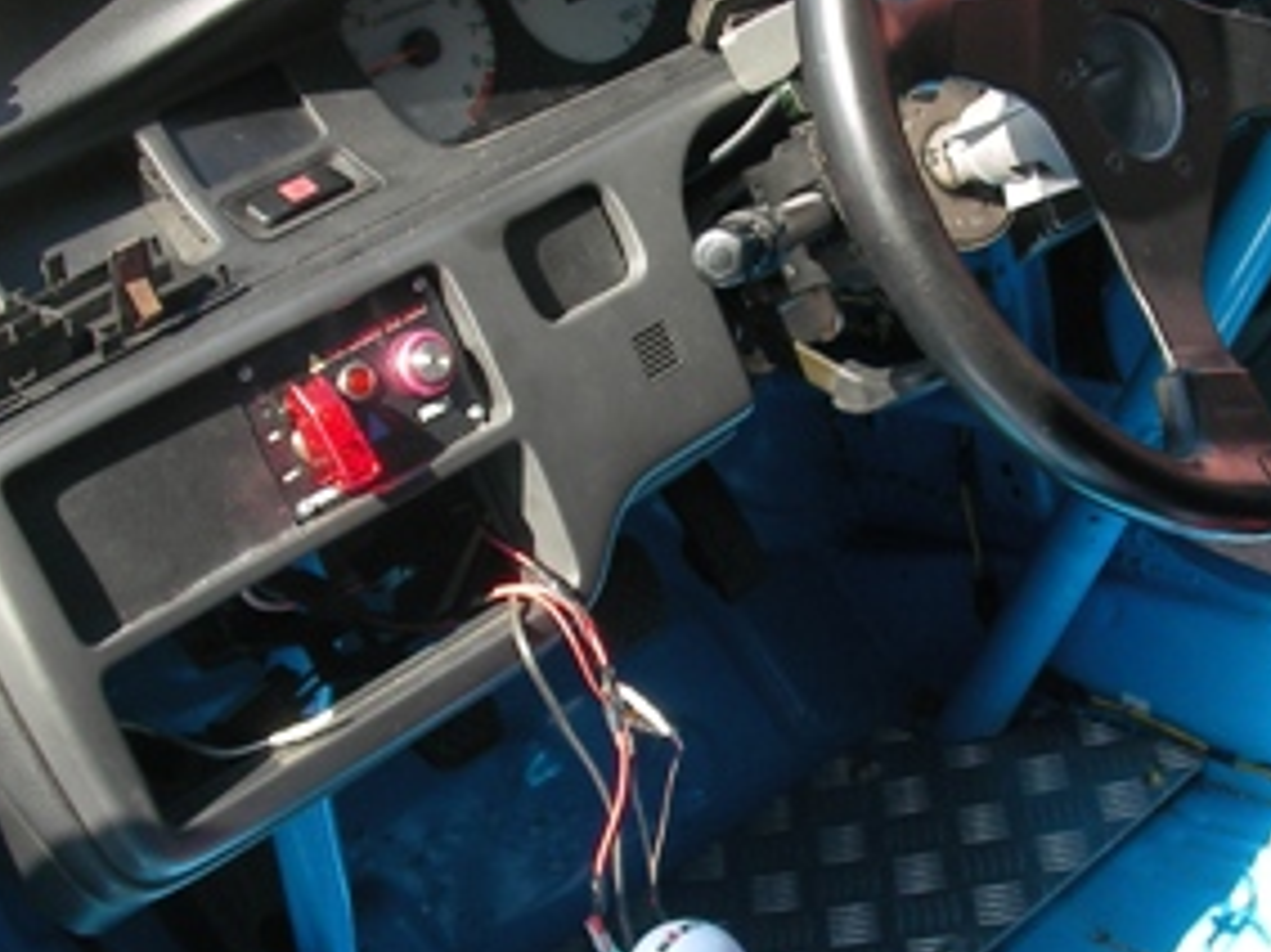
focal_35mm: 80
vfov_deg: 18.4
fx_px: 2936
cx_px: 746
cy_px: 507
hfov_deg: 24.4
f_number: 3.5
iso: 50
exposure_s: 1/135
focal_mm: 6.3
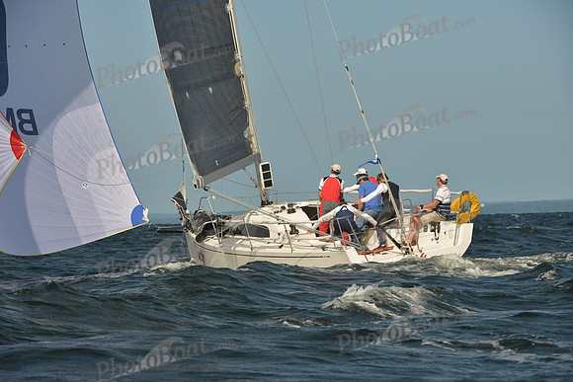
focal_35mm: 200
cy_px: 191
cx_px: 286
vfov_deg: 6.9
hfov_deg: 10.3
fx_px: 3184
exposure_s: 1/1250
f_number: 9
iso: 320
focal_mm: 200
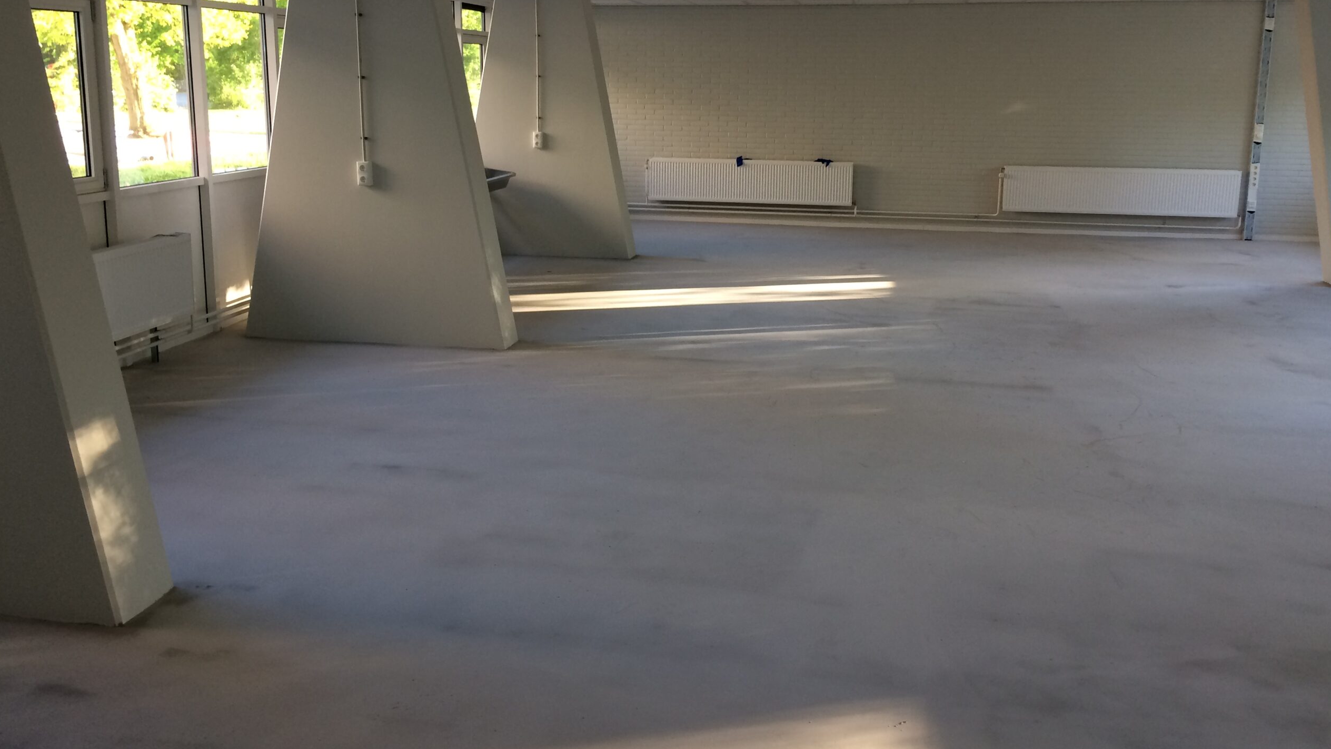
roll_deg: -0.8
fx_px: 1129
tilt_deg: -11.1
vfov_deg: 36.5
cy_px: 281
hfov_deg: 61.0
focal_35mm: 32
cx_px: 662
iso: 40
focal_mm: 4.15
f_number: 2.2
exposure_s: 1/33
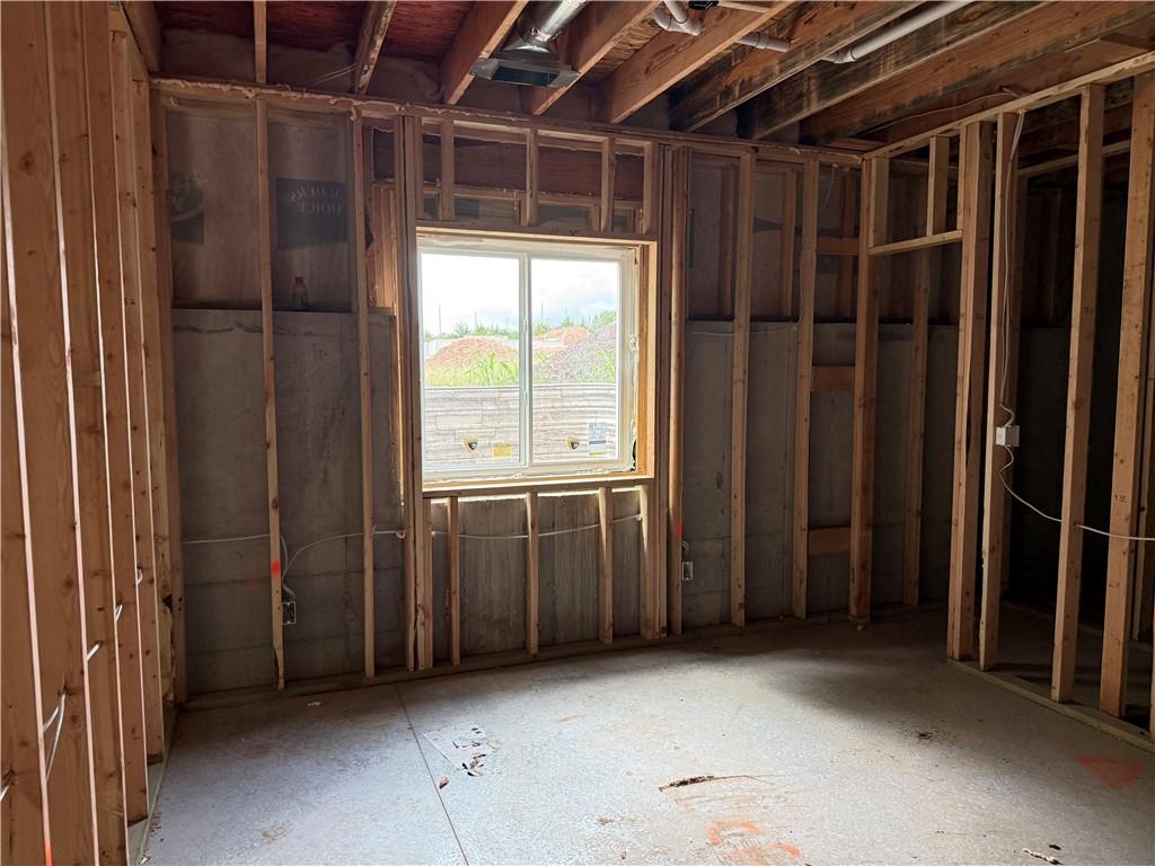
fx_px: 801
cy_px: 433
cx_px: 578
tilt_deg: -5.5
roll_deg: +1.0
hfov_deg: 71.6
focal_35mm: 24
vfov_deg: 56.8
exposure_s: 1/105
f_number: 1.78
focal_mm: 6.76
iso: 200
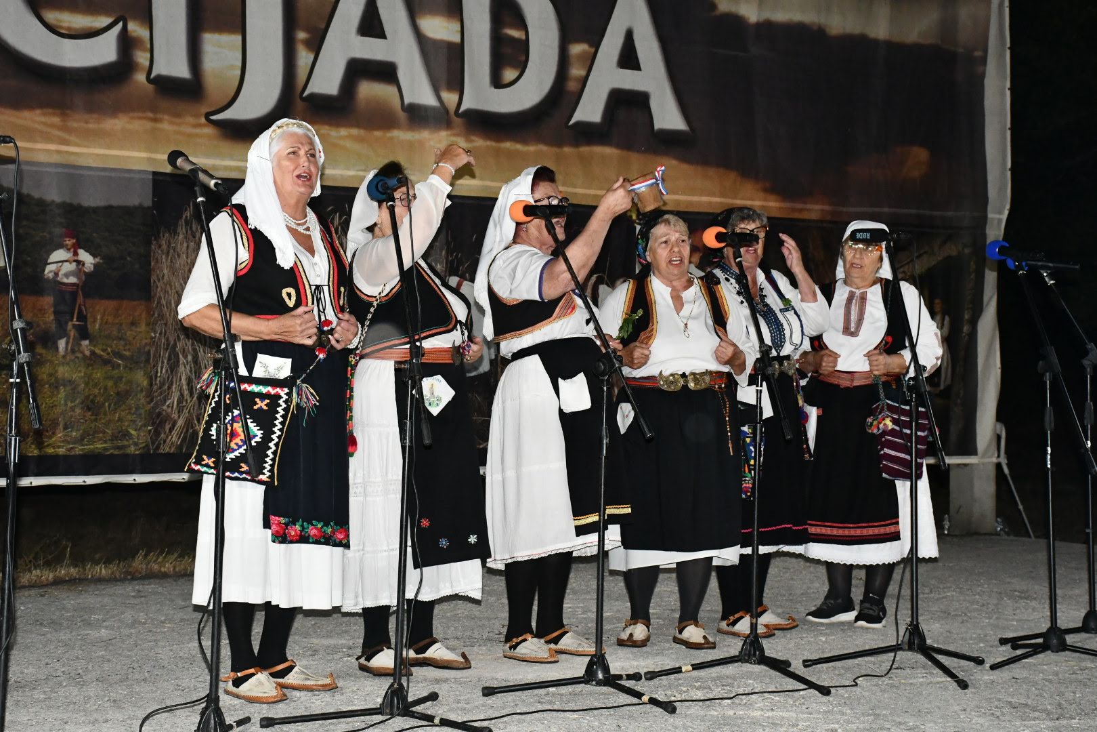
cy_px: 366
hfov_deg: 30.1
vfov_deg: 20.3
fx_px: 2041
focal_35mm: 67
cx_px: 548
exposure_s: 1/80
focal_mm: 45
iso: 3200
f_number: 7.1
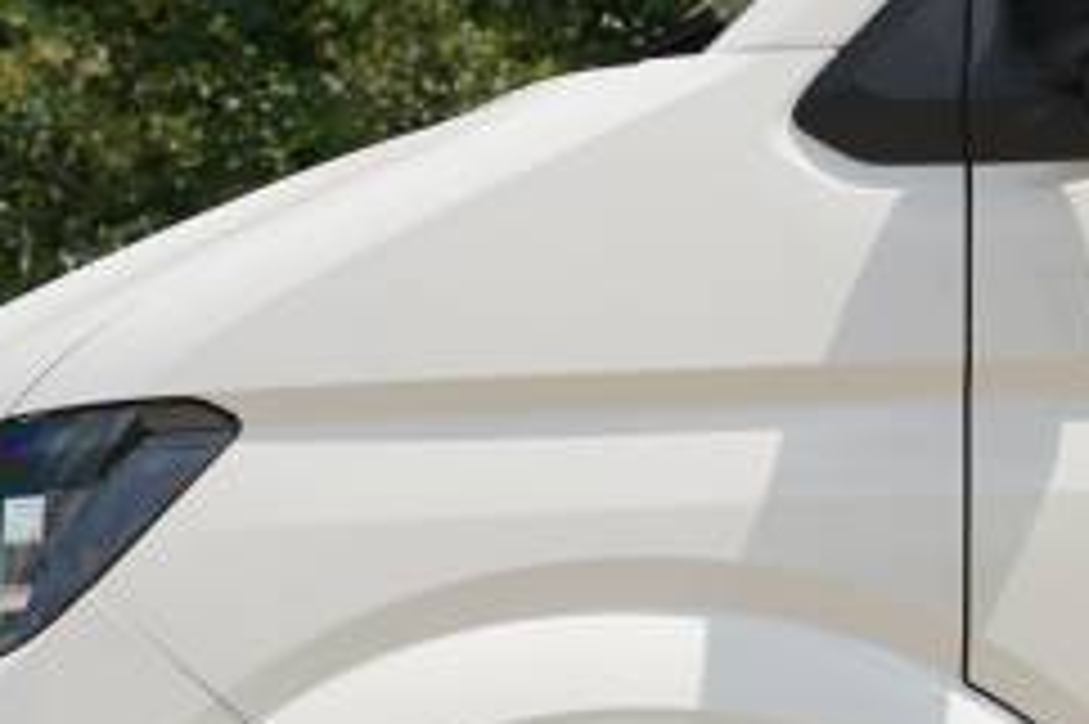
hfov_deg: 12.7
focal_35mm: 161
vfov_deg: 8.4
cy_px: 949
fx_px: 4870
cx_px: 675
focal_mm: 60.8
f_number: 4.5
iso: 100
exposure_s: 1/400
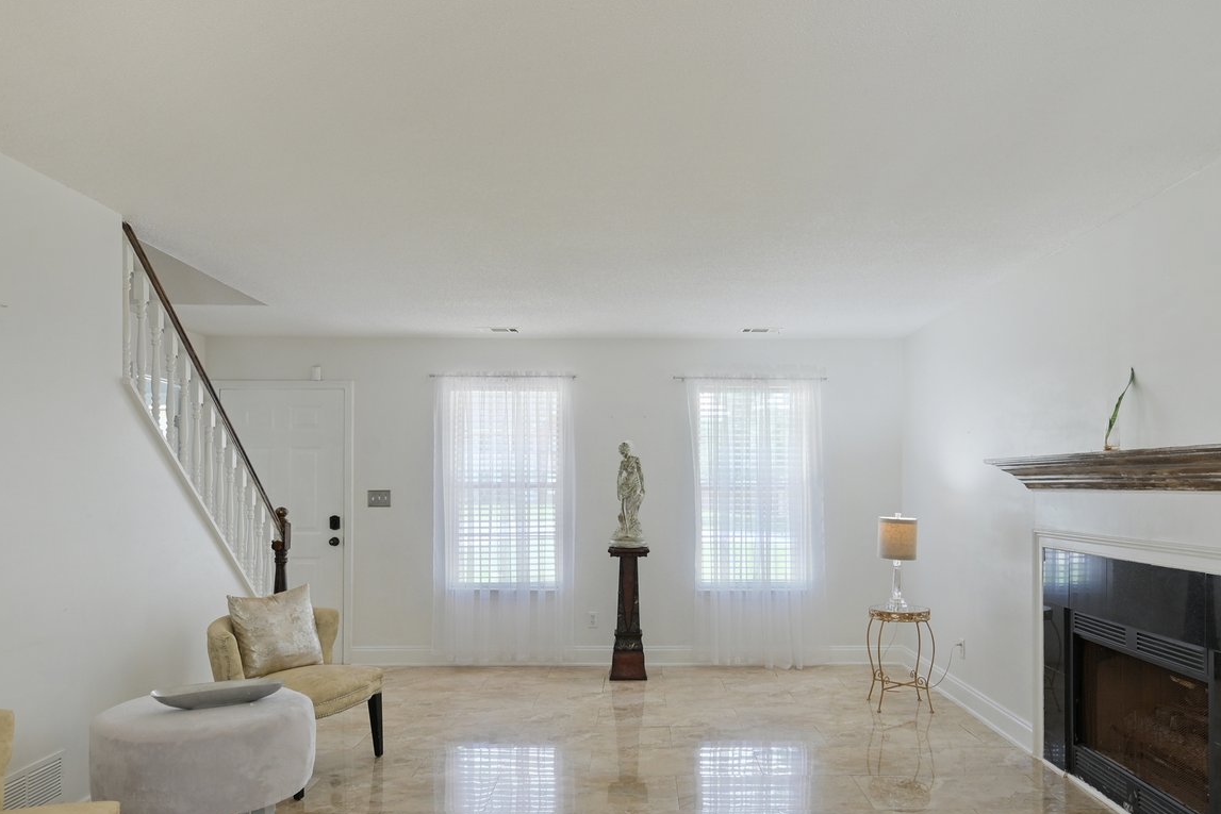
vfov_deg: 51.0
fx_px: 848
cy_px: 480
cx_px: 642
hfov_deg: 71.5
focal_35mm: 25
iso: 900
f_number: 8
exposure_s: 1/15
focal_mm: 14
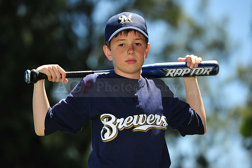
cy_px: 84
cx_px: 126
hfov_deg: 10.3
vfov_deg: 6.9
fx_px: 1399
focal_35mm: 200
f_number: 4
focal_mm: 200
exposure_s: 1/1250
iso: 200
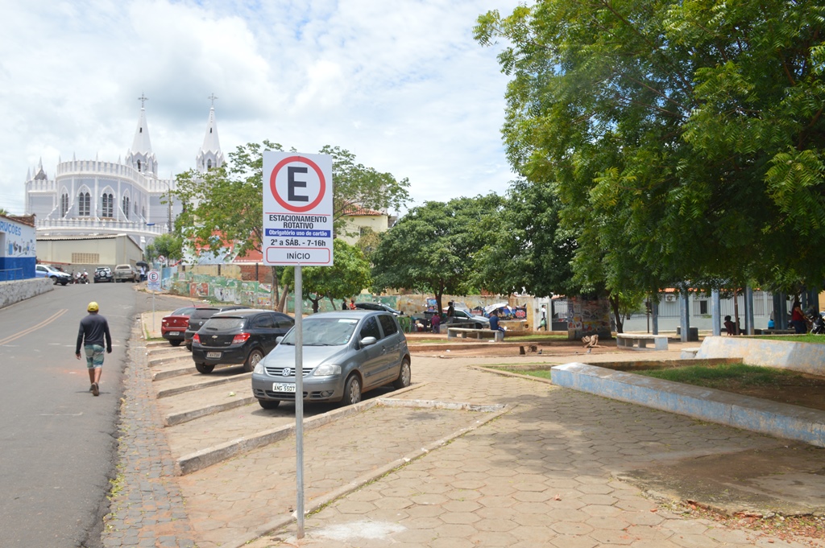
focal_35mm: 33
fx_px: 756
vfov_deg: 39.9
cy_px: 274
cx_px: 412
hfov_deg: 57.3
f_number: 9
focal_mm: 22
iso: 100
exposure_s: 1/200
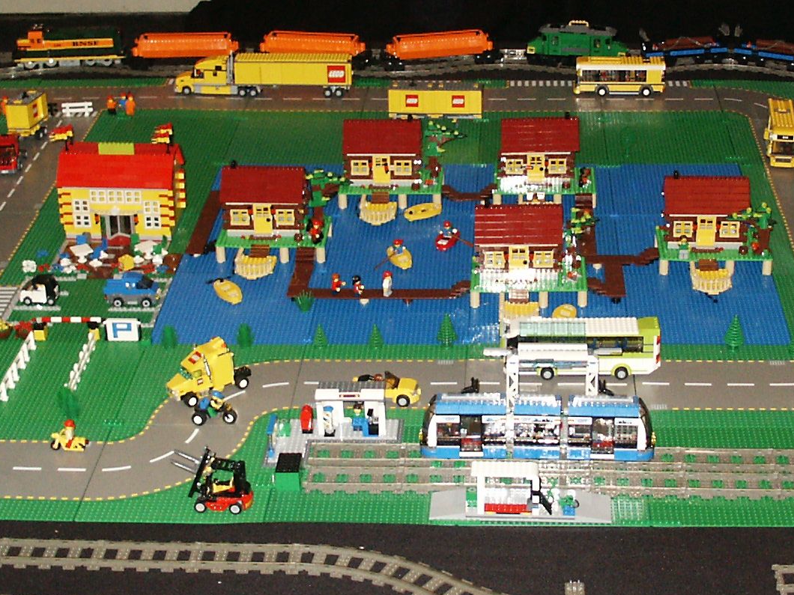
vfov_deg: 19.6
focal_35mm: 75
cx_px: 449
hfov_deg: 26.0
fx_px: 1720
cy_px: 207
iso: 200
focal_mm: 7.2
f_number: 3
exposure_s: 1/45
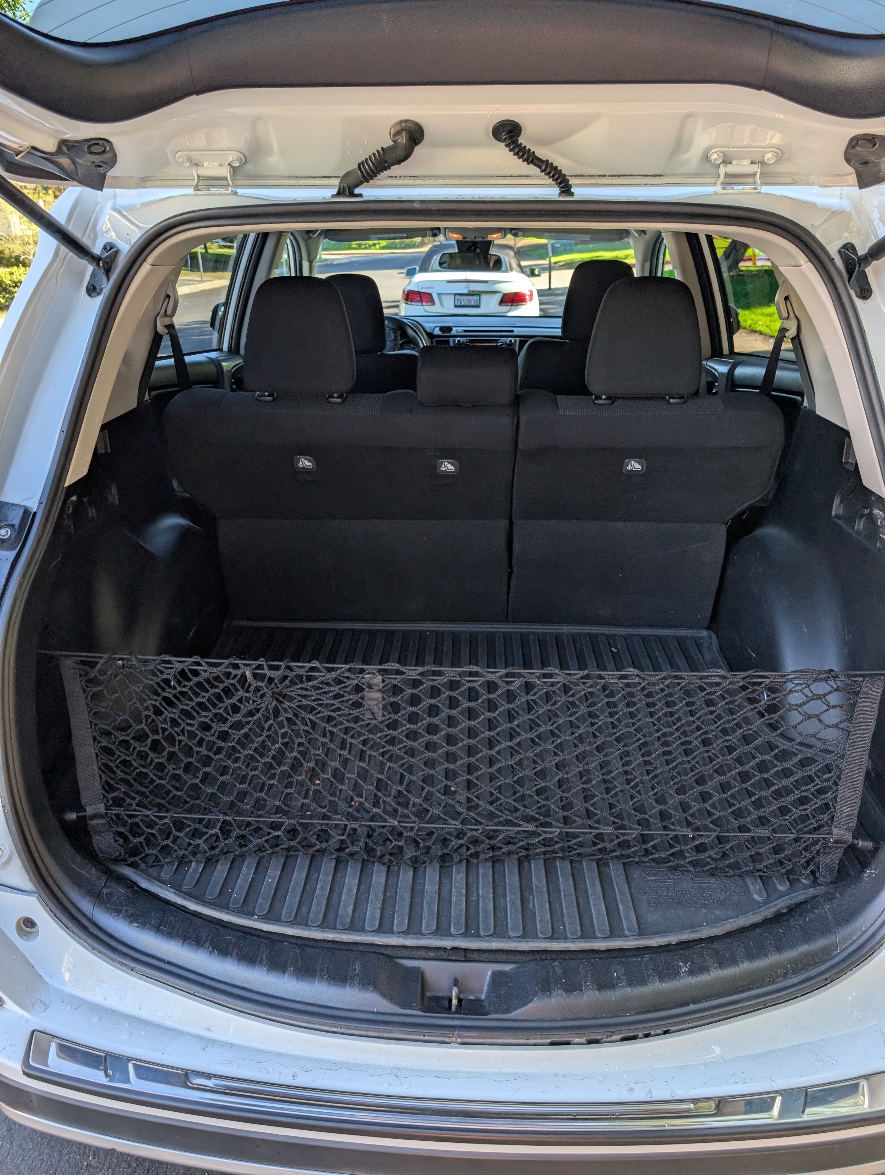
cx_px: 442
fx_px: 816
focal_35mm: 24
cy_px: 588
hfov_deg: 56.9
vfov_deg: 71.5
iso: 45
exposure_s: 1/213
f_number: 1.68
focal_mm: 6.9
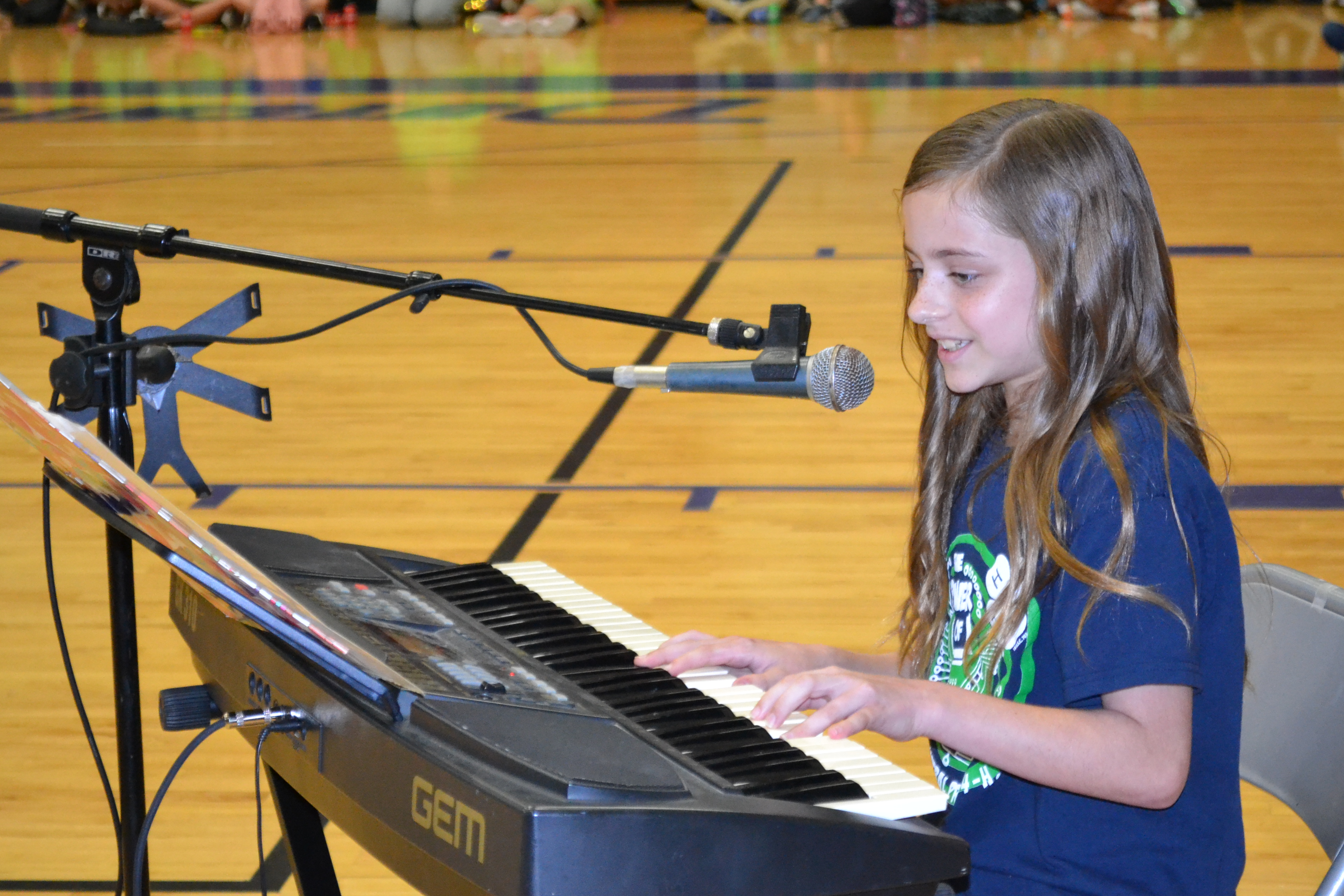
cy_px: 489
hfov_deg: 20.3
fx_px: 3756
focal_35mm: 101
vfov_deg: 13.6
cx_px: 731
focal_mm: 55
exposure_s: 1/60
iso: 2800
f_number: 5.6
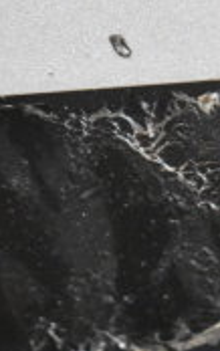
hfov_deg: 4.4
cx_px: 547
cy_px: 179
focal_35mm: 295
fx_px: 2823
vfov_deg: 7.1
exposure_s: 1/160
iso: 6400
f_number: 6.3
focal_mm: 55
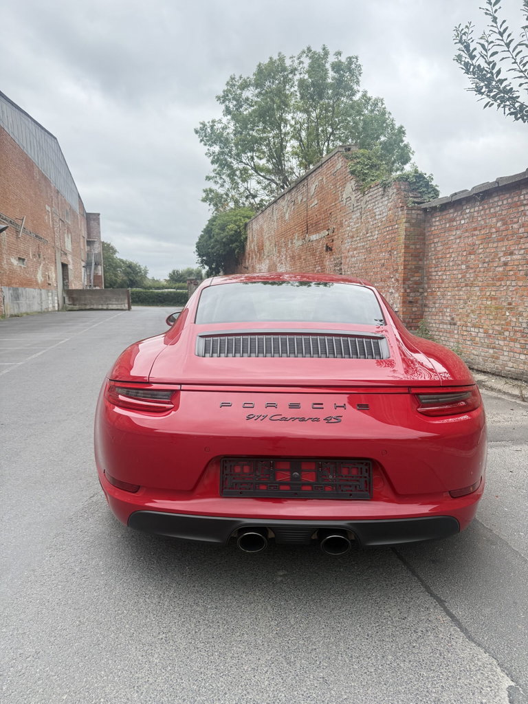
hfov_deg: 56.8
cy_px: 352
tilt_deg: -5.8
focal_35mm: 24
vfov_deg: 71.6
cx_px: 264
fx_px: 488
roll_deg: +0.3
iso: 100
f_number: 1.78
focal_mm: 6.76
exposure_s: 1/909
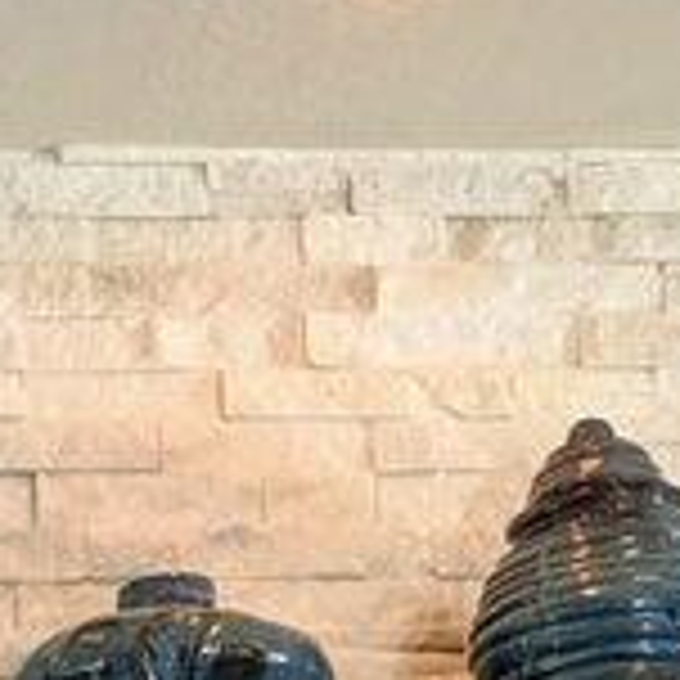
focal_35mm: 135
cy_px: 1198
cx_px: -358
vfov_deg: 12.0
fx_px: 3000
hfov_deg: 12.3
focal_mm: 4.44
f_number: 1.8
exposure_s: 1/24
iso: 371
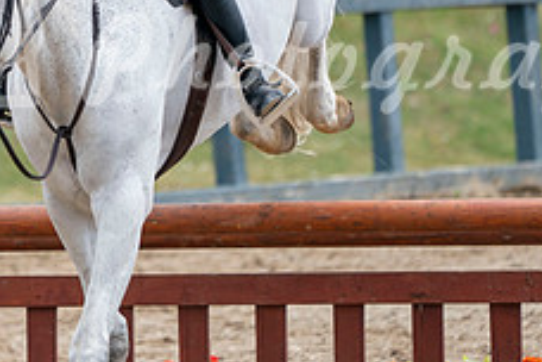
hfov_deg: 2.2
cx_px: 36
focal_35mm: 933
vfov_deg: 1.5
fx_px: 14046
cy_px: -73
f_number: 5.6
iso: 200
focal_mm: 367
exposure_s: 1/400
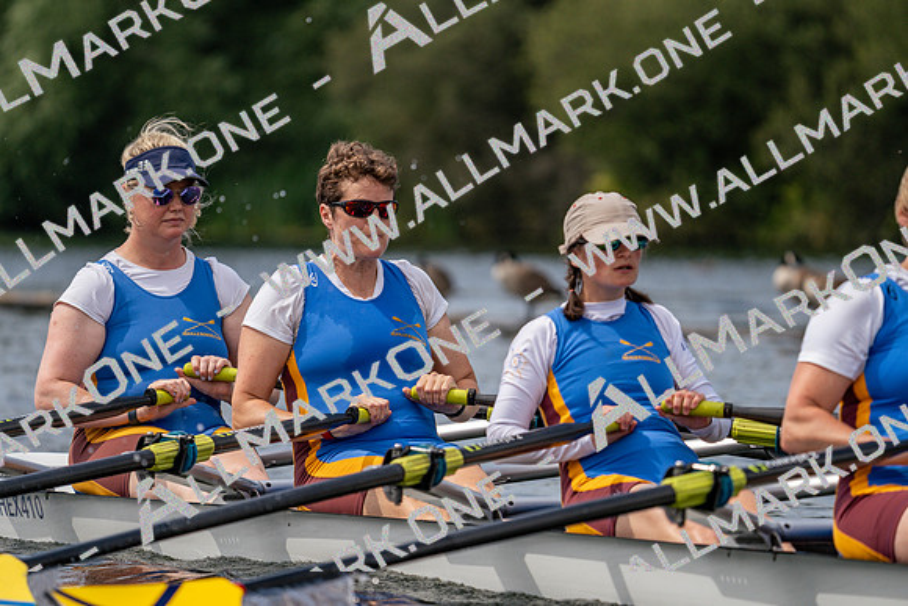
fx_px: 8451
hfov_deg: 6.2
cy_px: 303
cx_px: 454
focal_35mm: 335
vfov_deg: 4.1
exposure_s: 1/1600
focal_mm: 335
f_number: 6.3
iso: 250
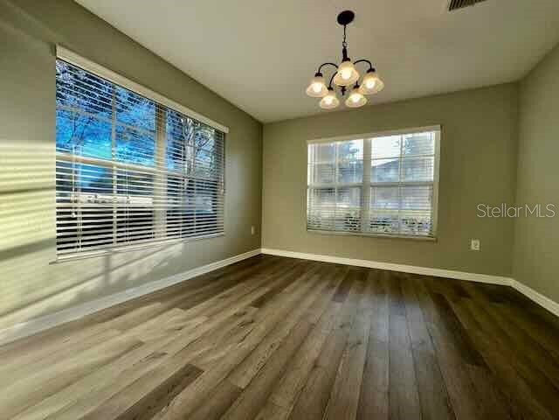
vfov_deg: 85.7
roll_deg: -0.5
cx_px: 280
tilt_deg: -1.4
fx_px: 226
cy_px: 210
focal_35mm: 14
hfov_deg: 102.1
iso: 32
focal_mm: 2.22
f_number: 2.2
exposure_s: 1/332
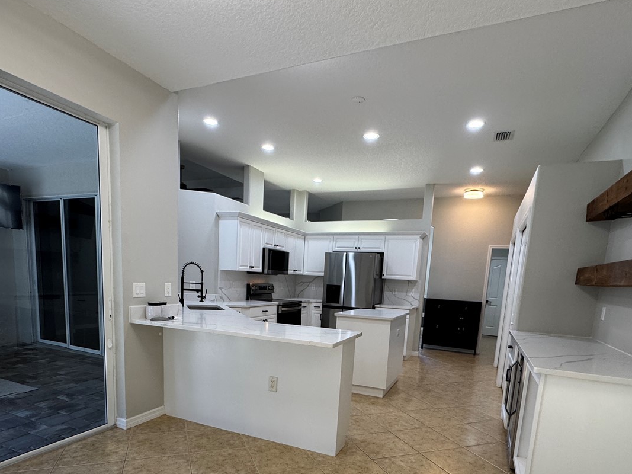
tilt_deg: -10.1
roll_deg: -3.2
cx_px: 302
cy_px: 338
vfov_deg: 60.9
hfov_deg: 79.0
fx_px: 383
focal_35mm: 21
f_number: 2.2
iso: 200
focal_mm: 2.22
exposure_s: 1/120
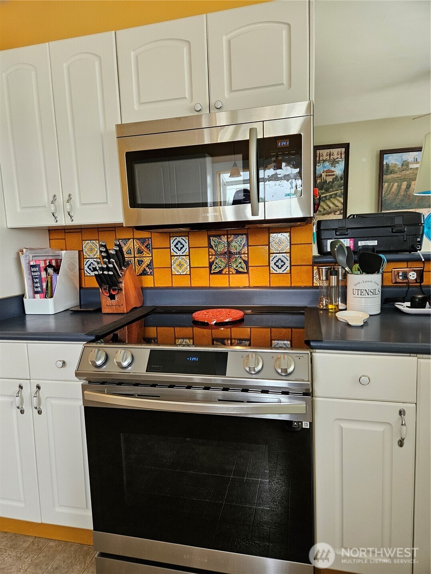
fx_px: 382
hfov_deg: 58.9
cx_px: 216
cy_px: 287
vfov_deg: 73.9
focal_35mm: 23
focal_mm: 5.4
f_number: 1.8
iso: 400
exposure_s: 1/120
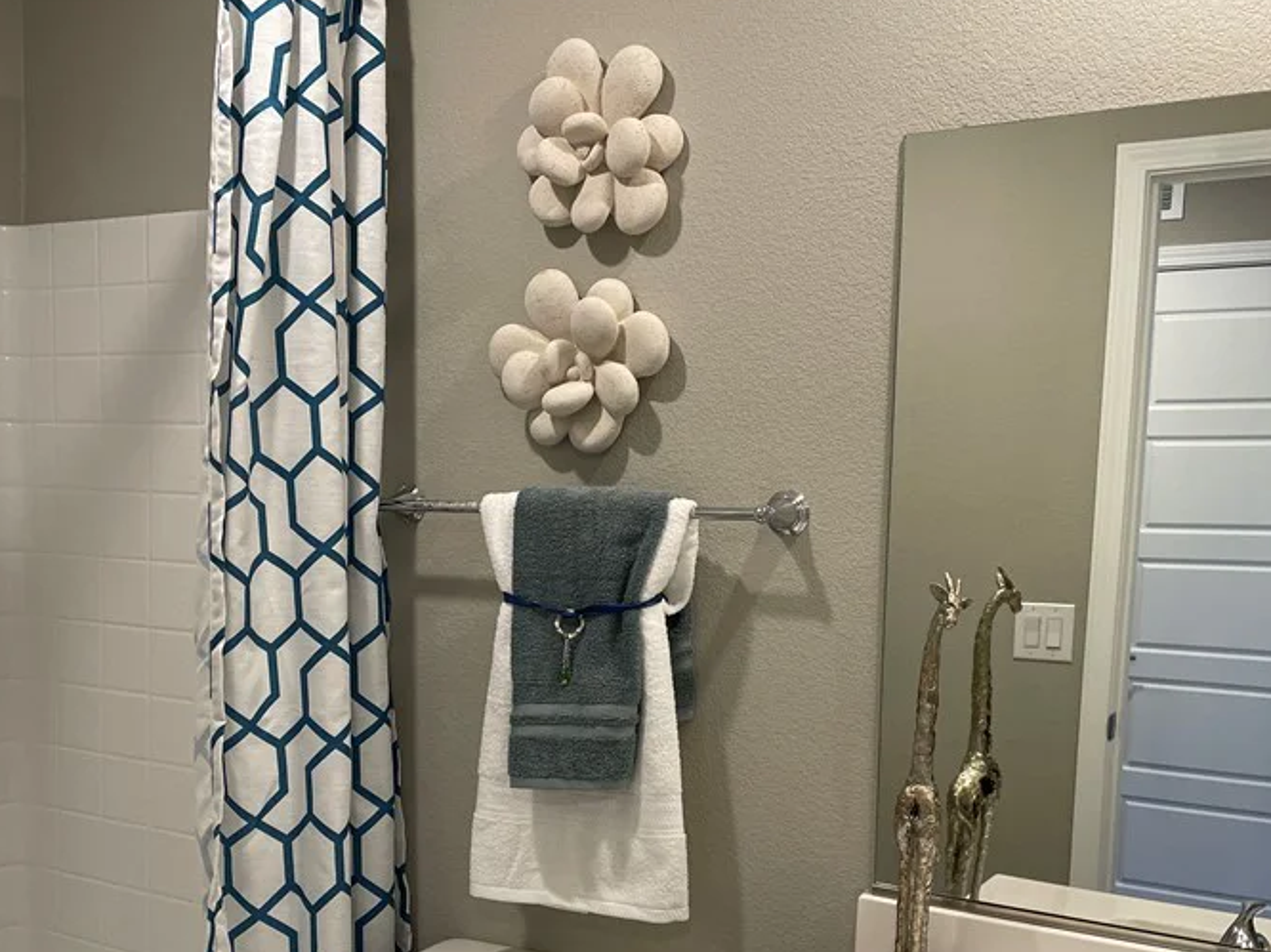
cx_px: 555
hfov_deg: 46.7
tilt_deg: -5.8
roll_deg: -0.5
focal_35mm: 40
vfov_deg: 35.5
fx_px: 1468
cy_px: 643
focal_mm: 4.2
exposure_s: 1/60
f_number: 1.6
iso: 80
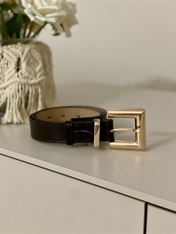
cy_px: 117
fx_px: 352
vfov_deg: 36.8
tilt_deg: -14.1
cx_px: 88
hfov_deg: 28.0
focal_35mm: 52
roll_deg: -0.7
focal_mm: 6
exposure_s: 1/20
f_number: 2
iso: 400
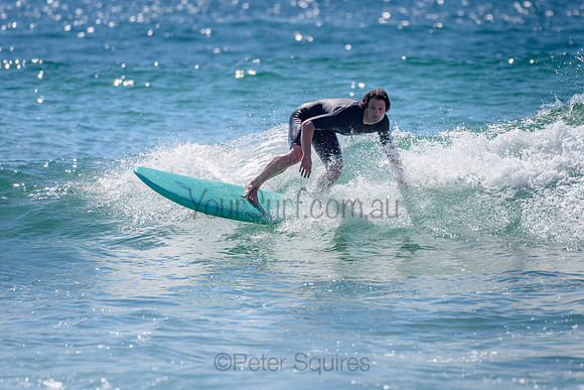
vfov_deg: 2.2
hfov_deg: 3.4
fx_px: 9943
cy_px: 161
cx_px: 358
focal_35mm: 613
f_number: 5.6
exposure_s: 1/2000
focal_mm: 500
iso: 100
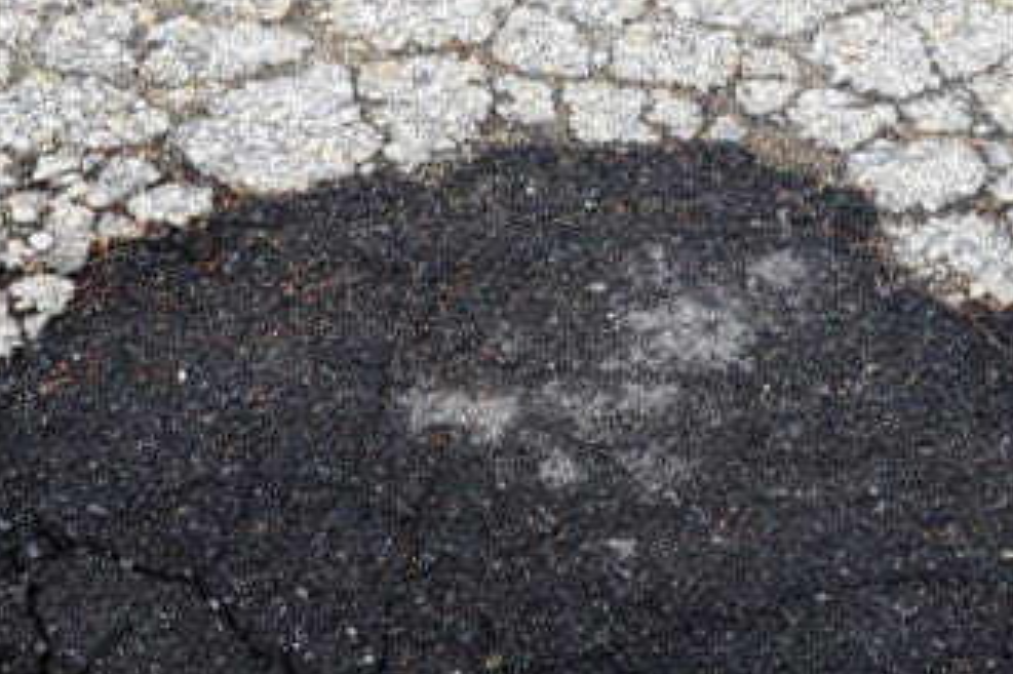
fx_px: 2362
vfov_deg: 16.0
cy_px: 654
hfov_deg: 24.2
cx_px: 431
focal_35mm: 84
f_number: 7.1
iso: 320
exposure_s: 1/200
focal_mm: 36
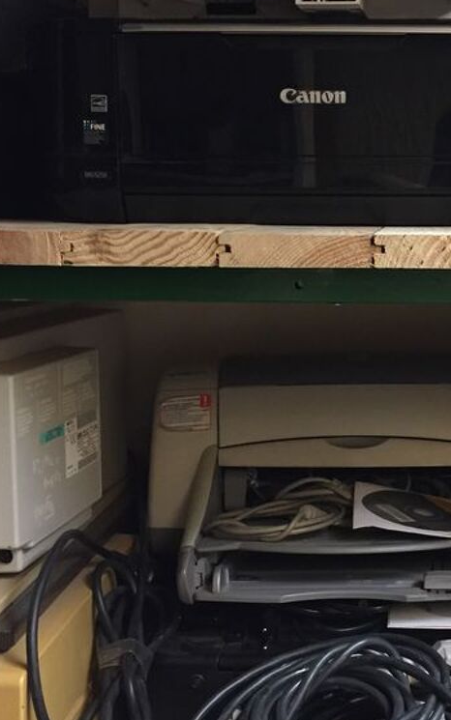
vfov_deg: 36.9
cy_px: 335
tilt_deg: -7.1
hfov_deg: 22.8
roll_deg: +1.1
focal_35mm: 55
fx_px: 1081
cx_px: 424
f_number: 2.2
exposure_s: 1/20
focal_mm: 4.15
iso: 250
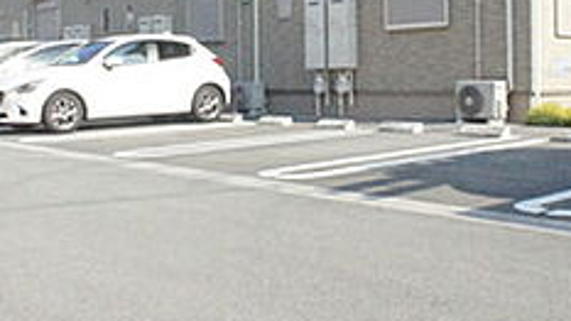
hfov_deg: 30.5
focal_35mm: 69
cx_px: 216
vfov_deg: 17.4
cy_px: 94
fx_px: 1045
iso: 6400
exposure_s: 1/2500
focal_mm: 16
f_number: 13
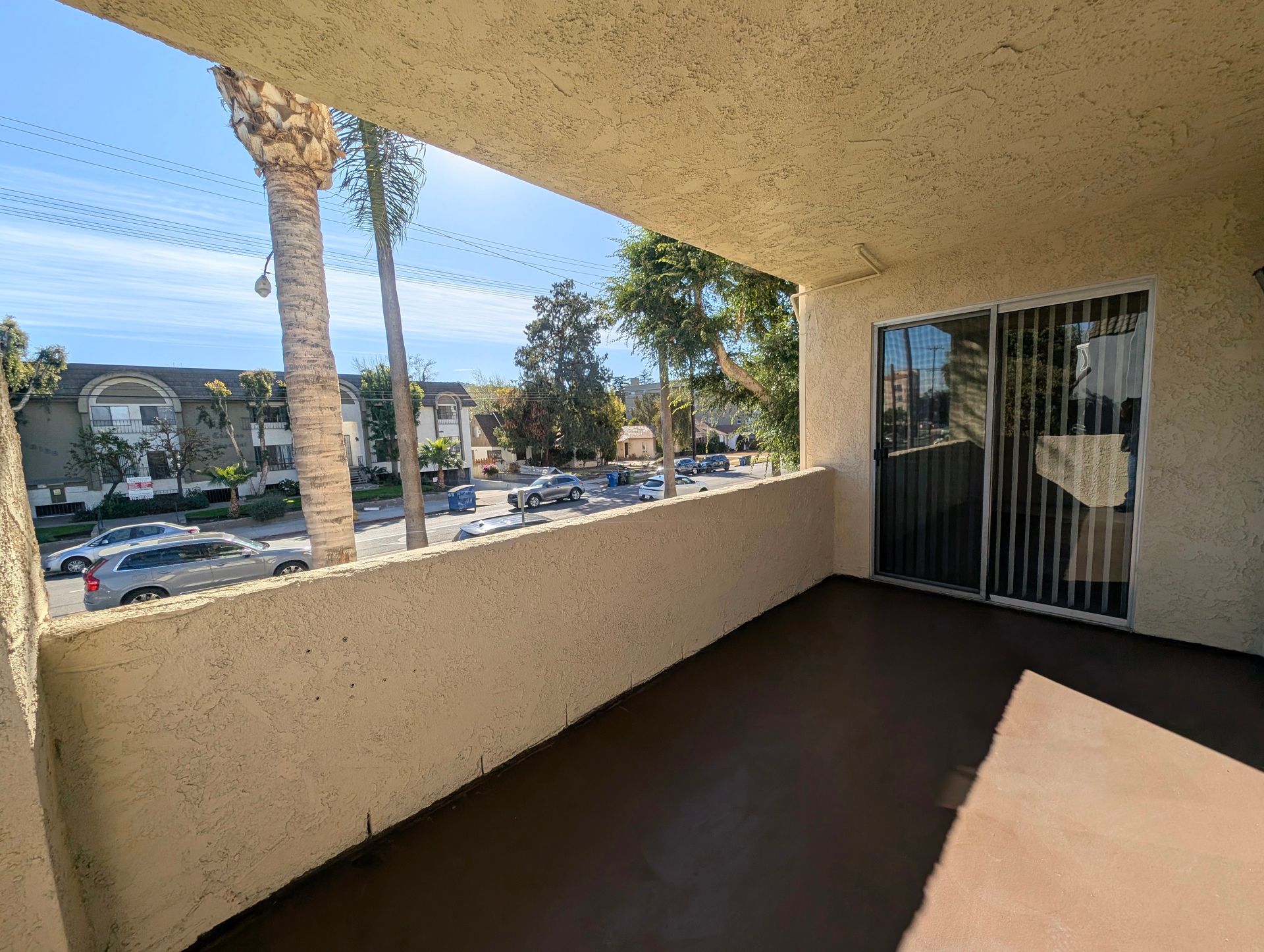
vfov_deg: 94.6
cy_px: 476
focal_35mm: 12
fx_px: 439
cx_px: 632
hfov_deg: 110.5
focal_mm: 2.23
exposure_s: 1/2242
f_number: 1.95
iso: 41
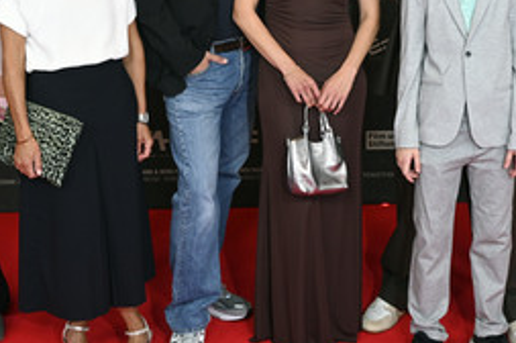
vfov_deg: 20.3
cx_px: 295
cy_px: 69
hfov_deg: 30.5
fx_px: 945
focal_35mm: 66
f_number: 8
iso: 1250
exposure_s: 1/200
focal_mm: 37
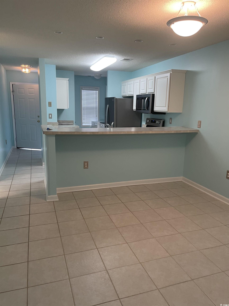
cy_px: 153
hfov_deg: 54.9
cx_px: 114
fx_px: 221
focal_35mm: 25
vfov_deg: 69.4
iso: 160
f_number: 1.6
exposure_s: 1/60
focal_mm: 5.1
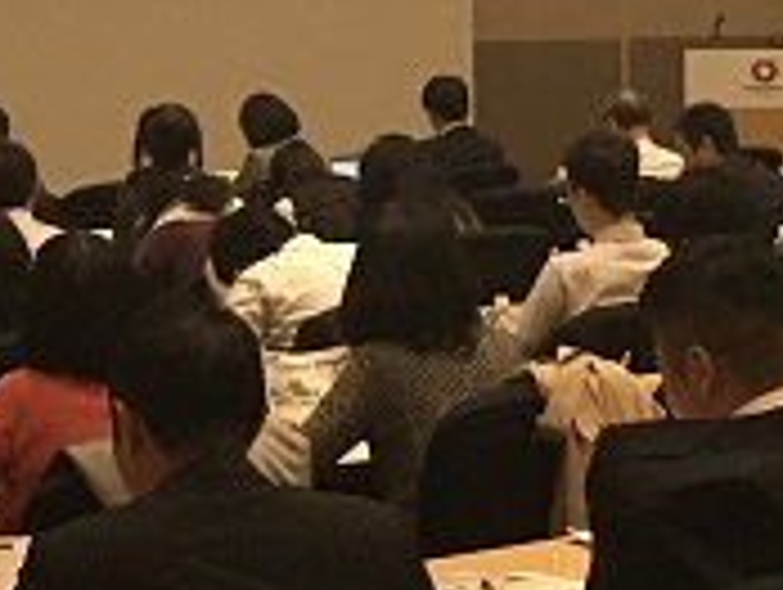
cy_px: 41
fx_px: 3013
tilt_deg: -0.4
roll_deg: +0.5
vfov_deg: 11.1
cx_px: 765
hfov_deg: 14.6
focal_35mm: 133
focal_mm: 4.15
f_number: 2.2
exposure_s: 1/20
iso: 200
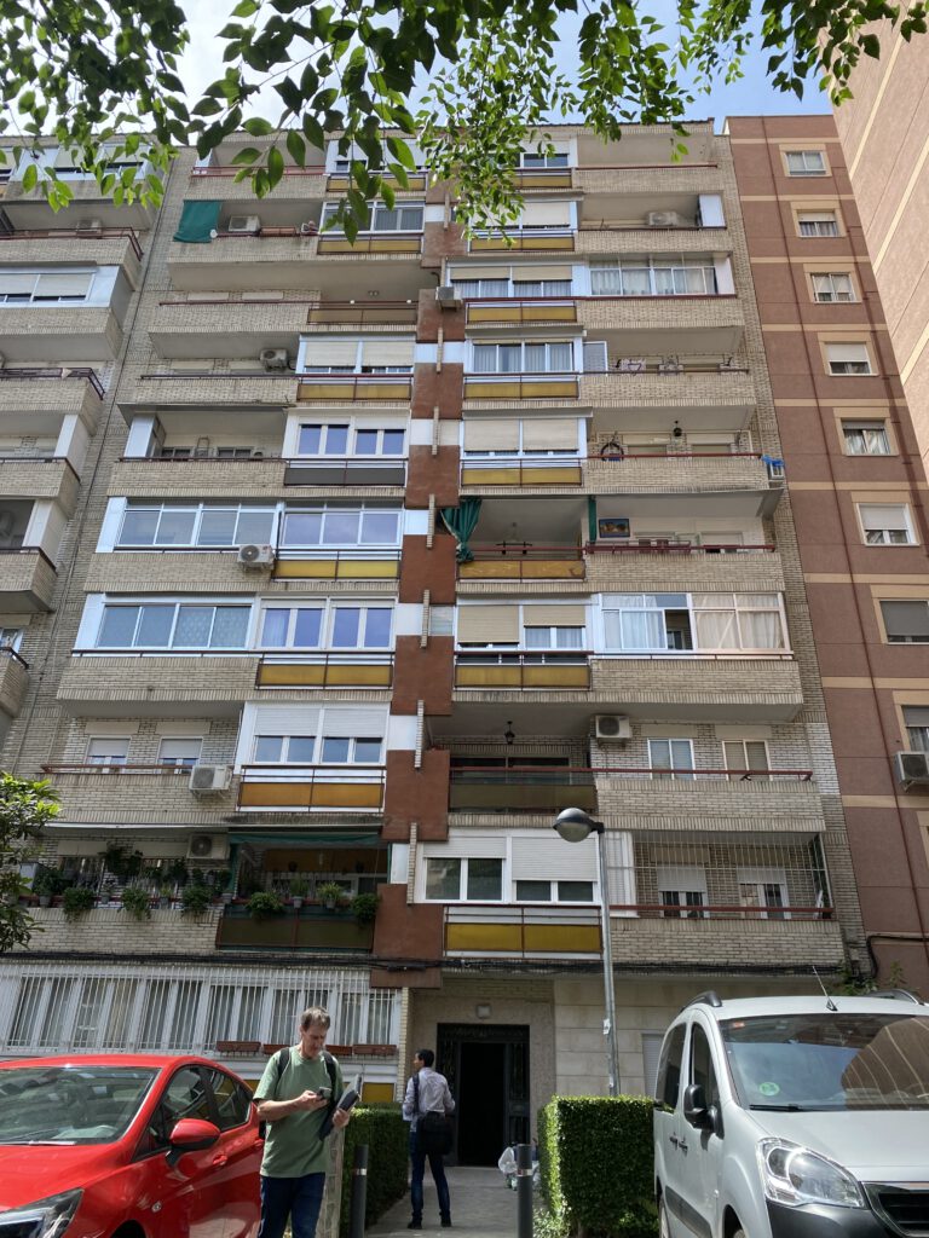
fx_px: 930
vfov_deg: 67.3
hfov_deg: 53.1
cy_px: 619
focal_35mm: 26
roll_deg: -1.9
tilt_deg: +30.0
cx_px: 464
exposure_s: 1/1025
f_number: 1.8
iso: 32
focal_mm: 4.25
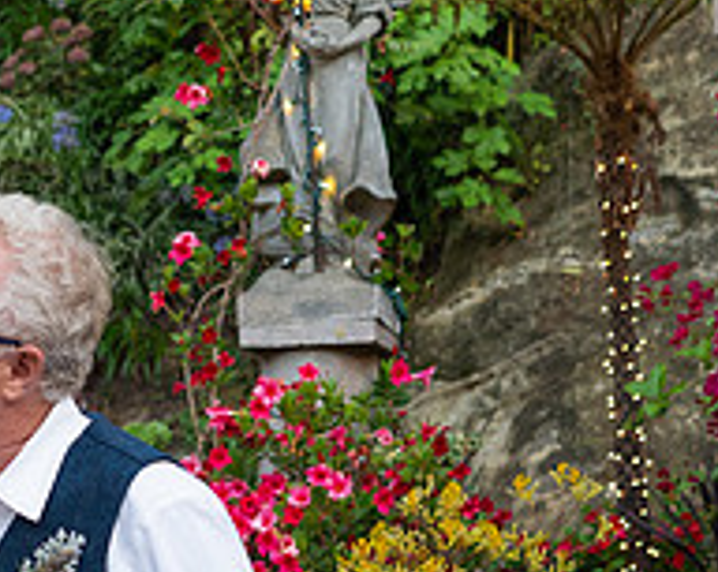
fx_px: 1825
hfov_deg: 21.2
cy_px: 579
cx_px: -62
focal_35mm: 86
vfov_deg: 17.4
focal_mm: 28
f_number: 3.2
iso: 500
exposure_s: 1/250
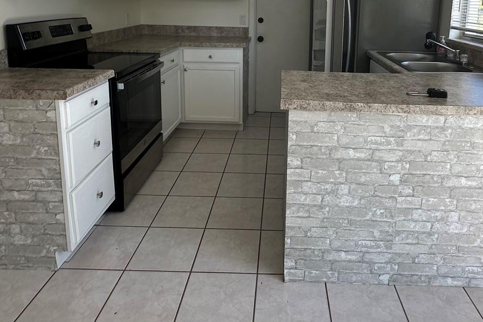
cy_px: 53
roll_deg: -1.3
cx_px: 277
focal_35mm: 26
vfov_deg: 46.3
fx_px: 349
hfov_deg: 69.0
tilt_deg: -8.9
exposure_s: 1/166
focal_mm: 2.22
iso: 40
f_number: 2.2
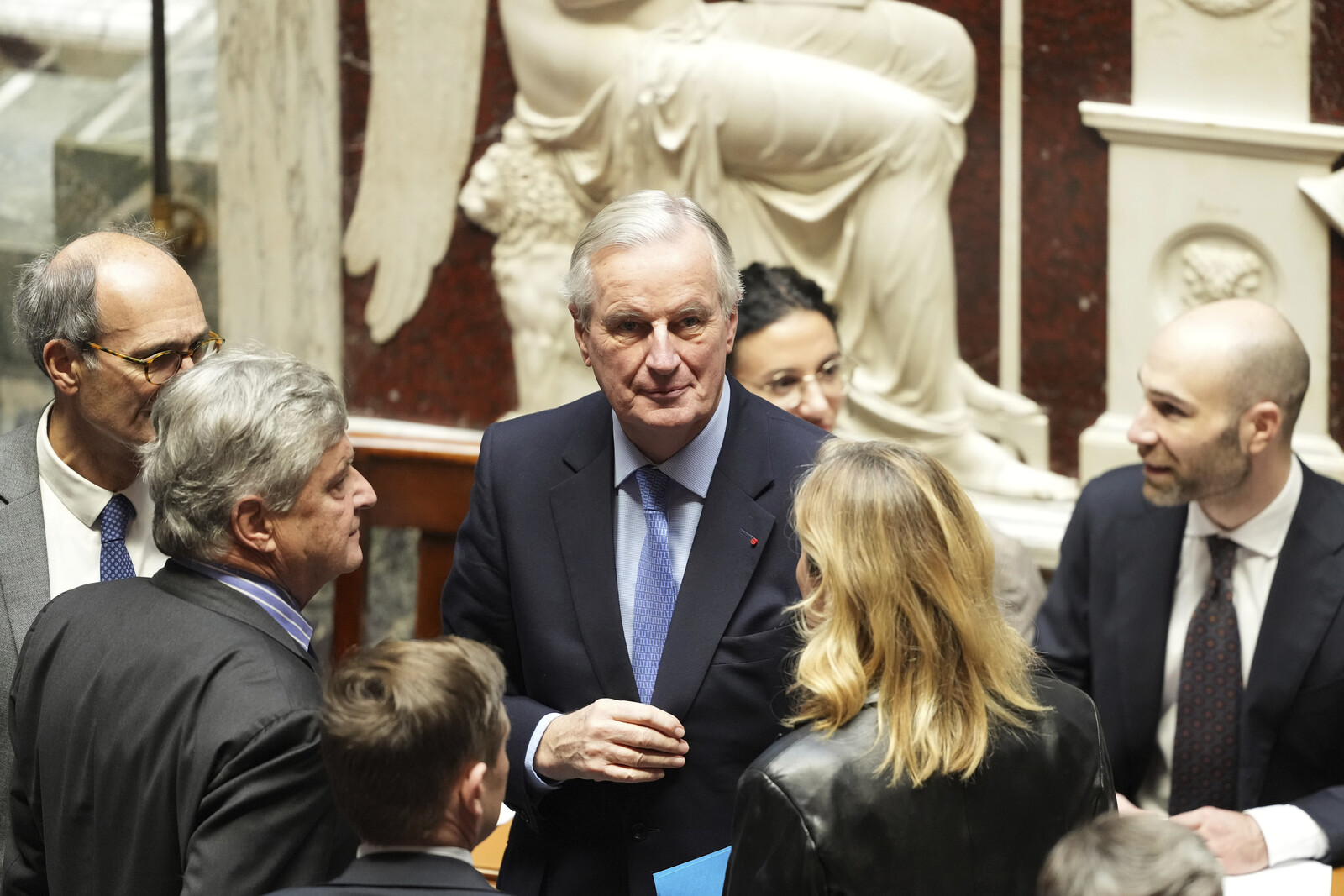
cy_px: 448
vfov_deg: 4.6
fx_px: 11200
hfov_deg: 6.9
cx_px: 672
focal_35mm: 300
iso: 3200
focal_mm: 300
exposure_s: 1/250
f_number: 2.8
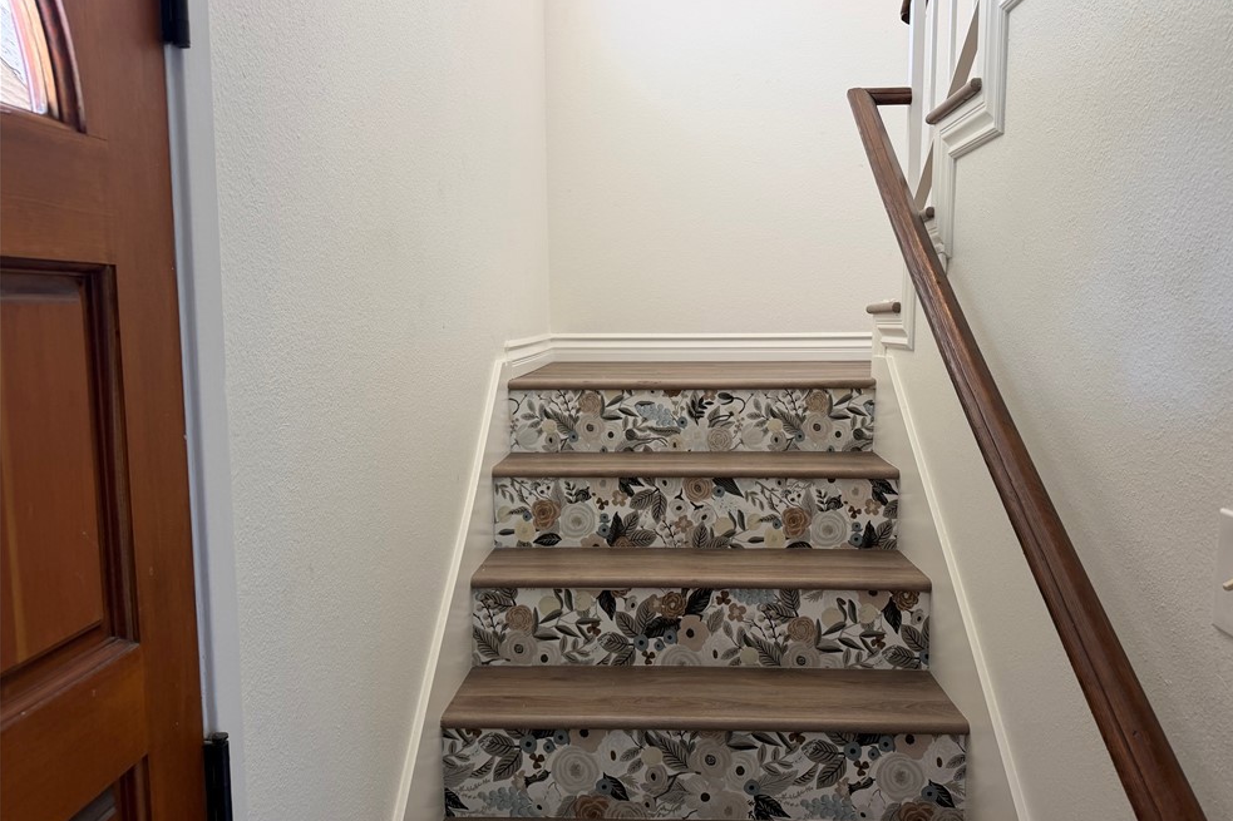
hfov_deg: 69.4
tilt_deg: -6.2
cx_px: 641
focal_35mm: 26
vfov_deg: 49.5
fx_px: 890
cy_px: 410
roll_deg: +0.5
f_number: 1.78
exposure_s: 1/120
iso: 125
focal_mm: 6.76
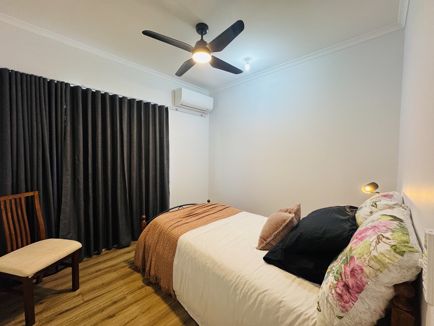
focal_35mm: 14
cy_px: 163
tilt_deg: -2.3
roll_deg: -0.1
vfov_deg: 85.7
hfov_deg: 102.1
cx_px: 217
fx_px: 176
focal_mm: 2.22
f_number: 2.2
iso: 160
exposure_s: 1/50
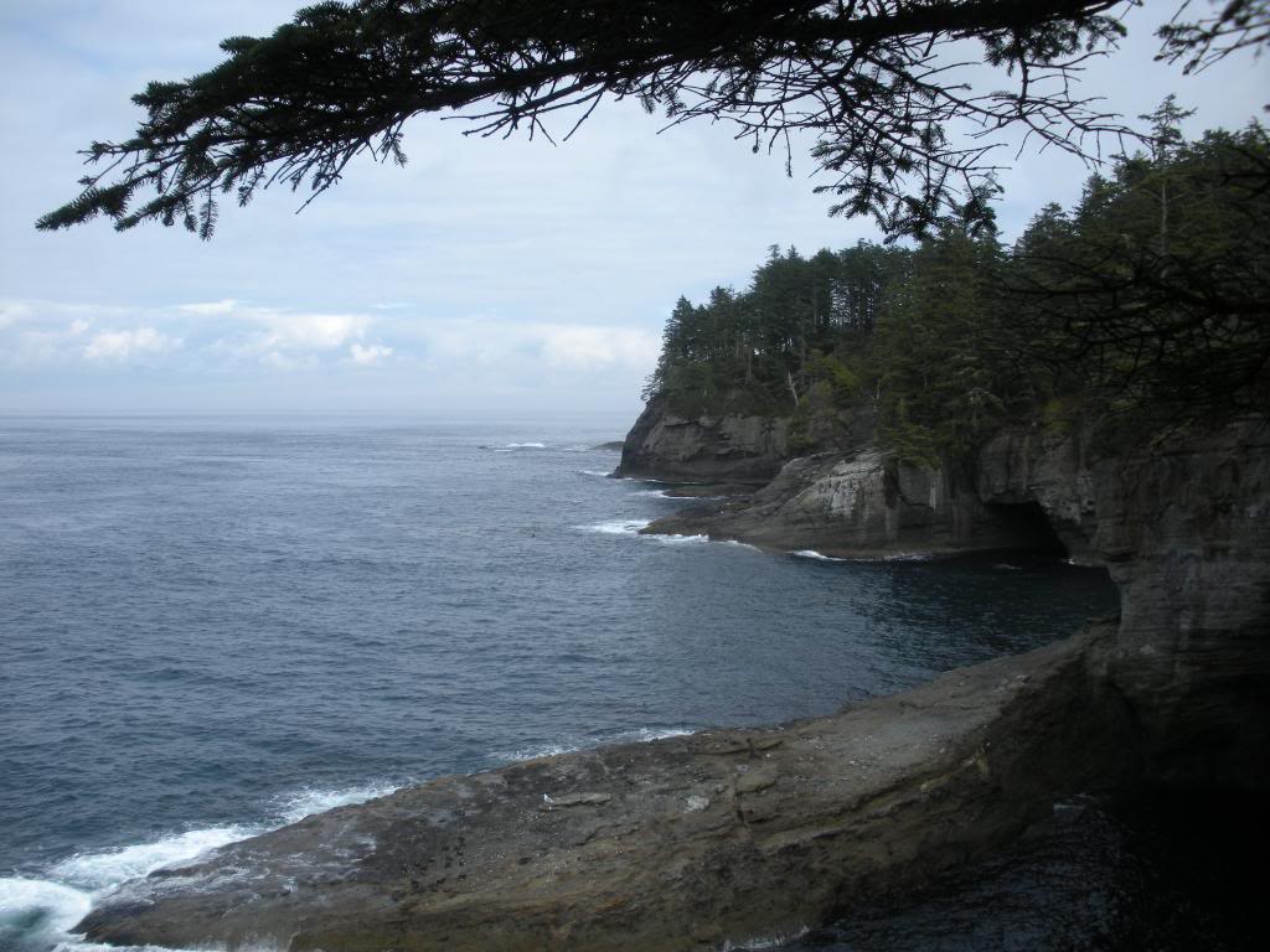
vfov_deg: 39.7
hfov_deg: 51.4
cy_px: 476
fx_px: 1321
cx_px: 635
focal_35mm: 36
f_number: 3.5
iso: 64
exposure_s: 1/545
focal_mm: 6.3
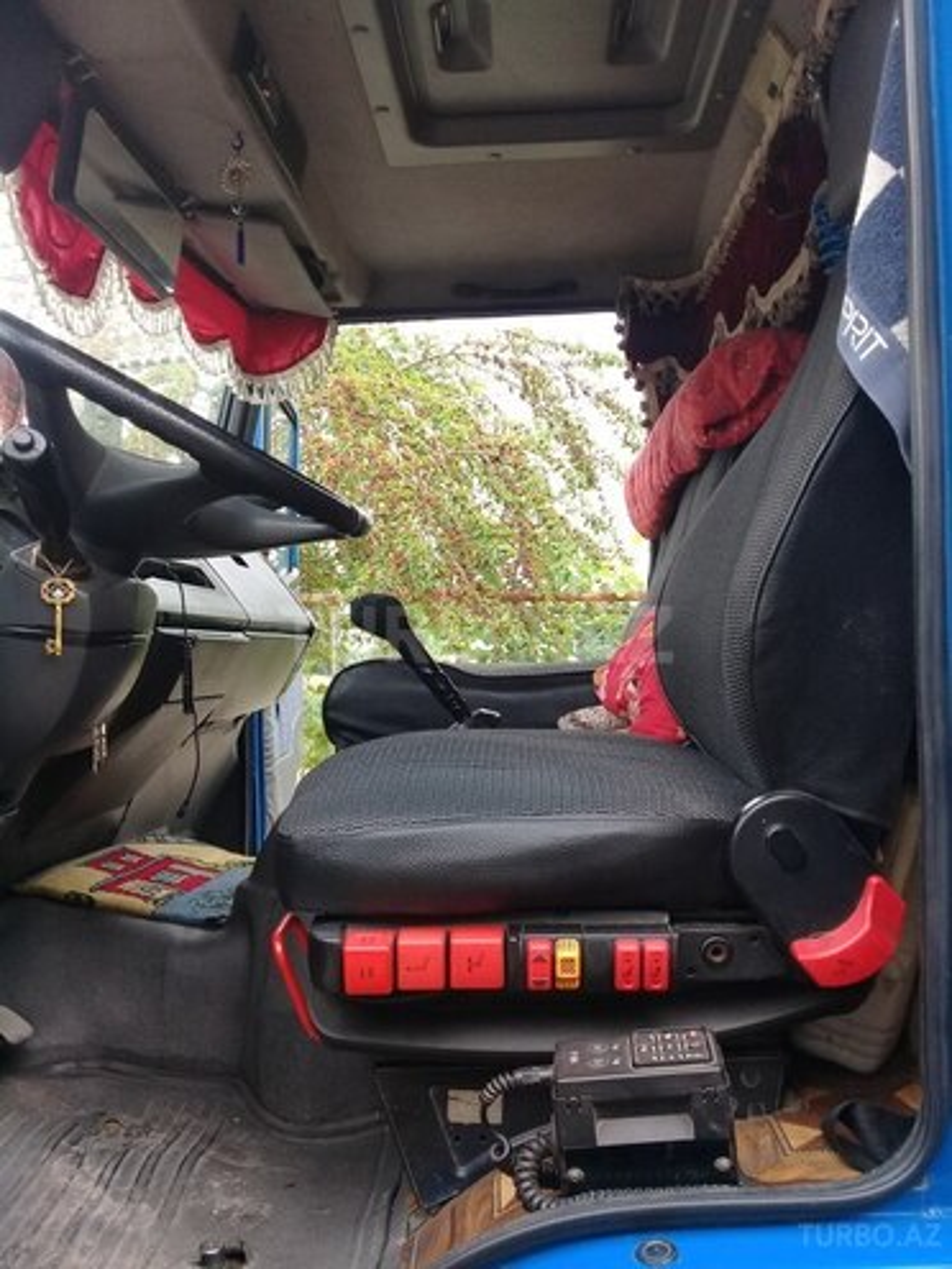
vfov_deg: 58.4
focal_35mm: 31
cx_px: 476
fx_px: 1137
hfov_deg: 45.4
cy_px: 634
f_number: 2.2
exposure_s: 1/50
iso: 64
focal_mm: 3.3
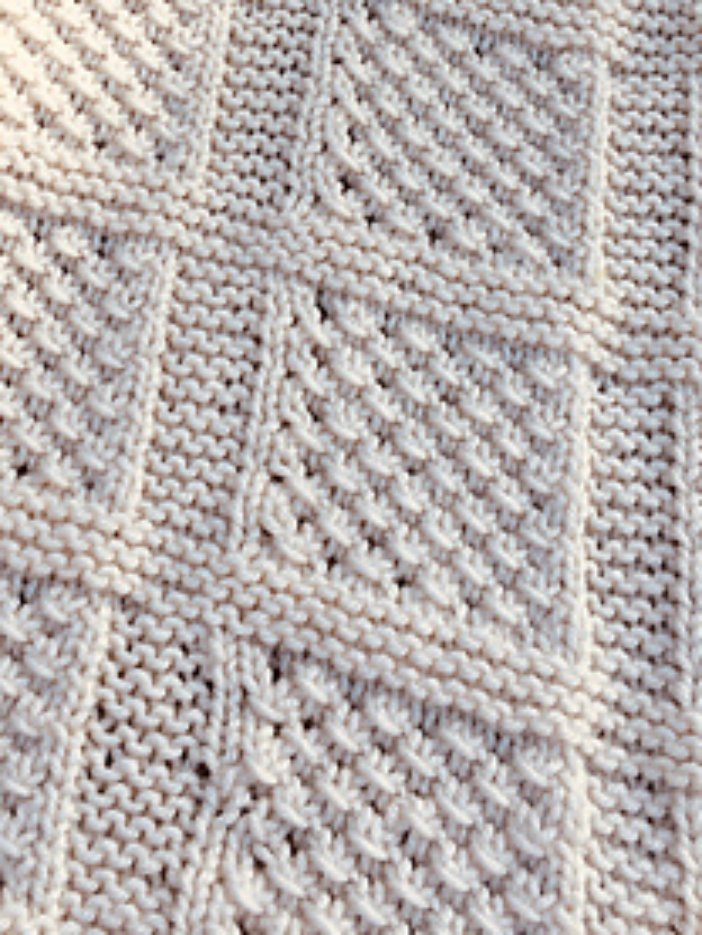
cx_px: 209
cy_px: 105
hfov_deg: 21.8
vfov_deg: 27.9
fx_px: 1810
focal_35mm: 67
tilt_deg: -54.2
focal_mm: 4.15
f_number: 2.2
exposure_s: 1/916
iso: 25
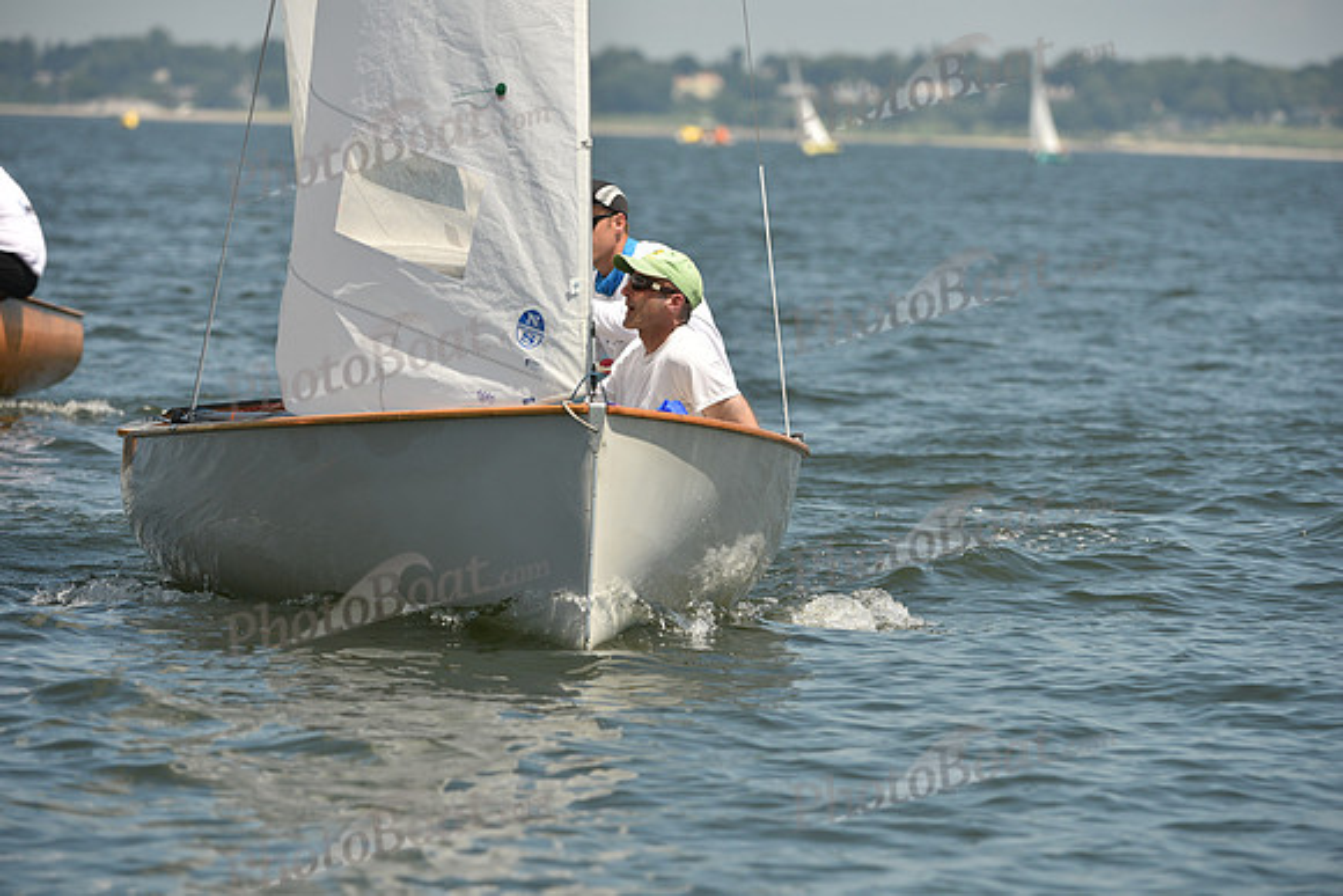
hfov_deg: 7.4
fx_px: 10448
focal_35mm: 280
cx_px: 672
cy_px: 448
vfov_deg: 4.9
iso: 250
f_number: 6.3
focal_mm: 280
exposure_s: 1/1250
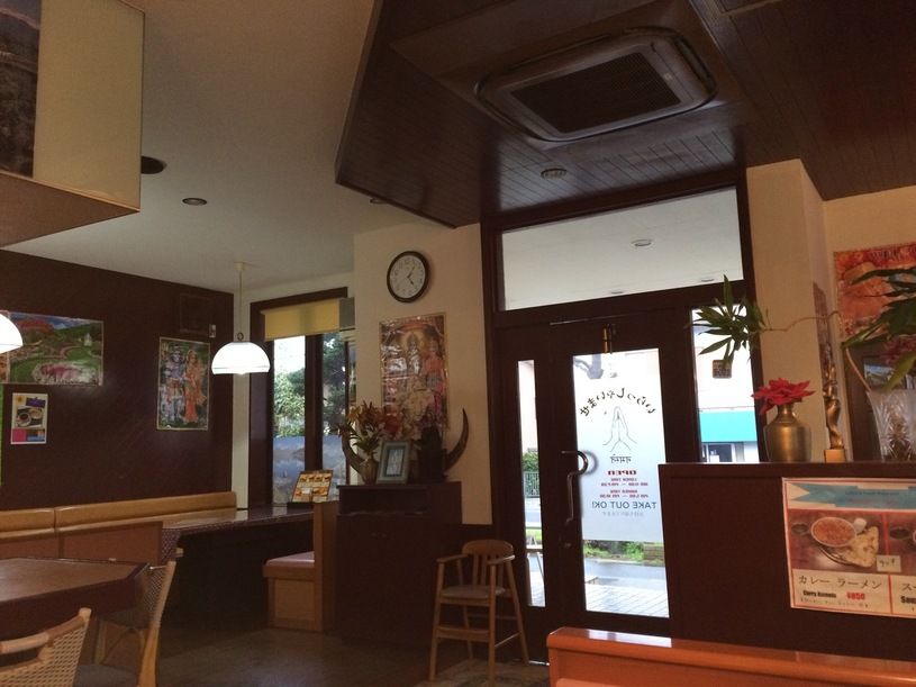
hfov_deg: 61.7
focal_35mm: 29
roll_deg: +3.0
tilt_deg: +9.7
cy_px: 344
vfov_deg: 48.2
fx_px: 767
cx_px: 458
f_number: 2.2
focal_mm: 4.15
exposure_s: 1/30
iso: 320
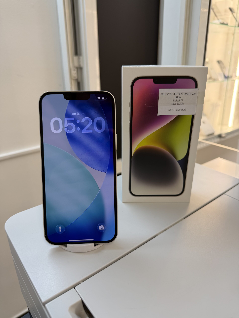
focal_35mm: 24
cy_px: 159
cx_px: 120
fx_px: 221
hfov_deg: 56.8
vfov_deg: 71.6
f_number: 1.78
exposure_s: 1/100
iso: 64
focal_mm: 6.76
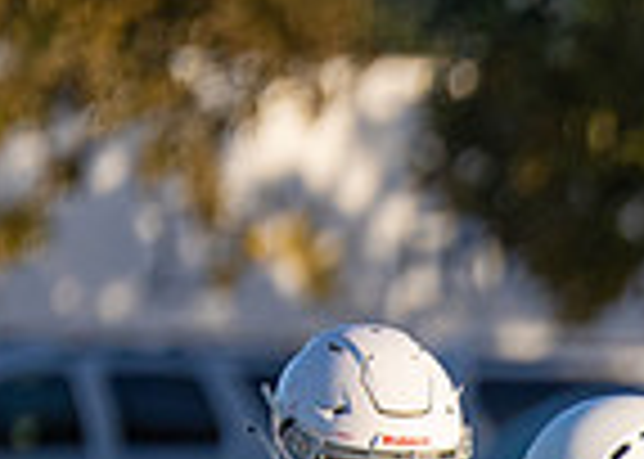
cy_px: 983
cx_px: 1772
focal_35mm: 1234
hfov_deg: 1.6
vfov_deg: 1.2
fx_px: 22559
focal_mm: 200
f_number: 2.8
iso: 200
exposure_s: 1/4000
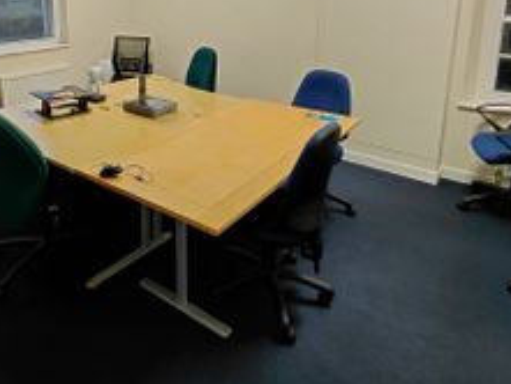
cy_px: 69
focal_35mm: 29
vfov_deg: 45.5
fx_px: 428
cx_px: 166
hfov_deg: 60.1
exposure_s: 1/50
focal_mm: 1.64
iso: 160
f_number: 2.2
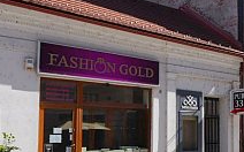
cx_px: 249
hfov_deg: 34.0
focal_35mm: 54
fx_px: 359
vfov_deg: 23.7
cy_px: 112
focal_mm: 14
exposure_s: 1/250
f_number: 9
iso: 100
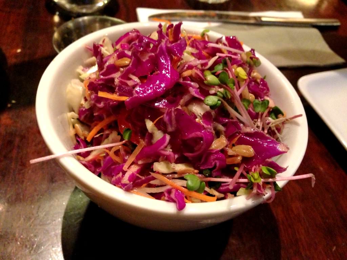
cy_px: 130
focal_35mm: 33
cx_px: 174
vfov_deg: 42.9
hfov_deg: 55.4
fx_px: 331
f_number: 2.4
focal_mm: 4.13
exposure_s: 1/15
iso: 640
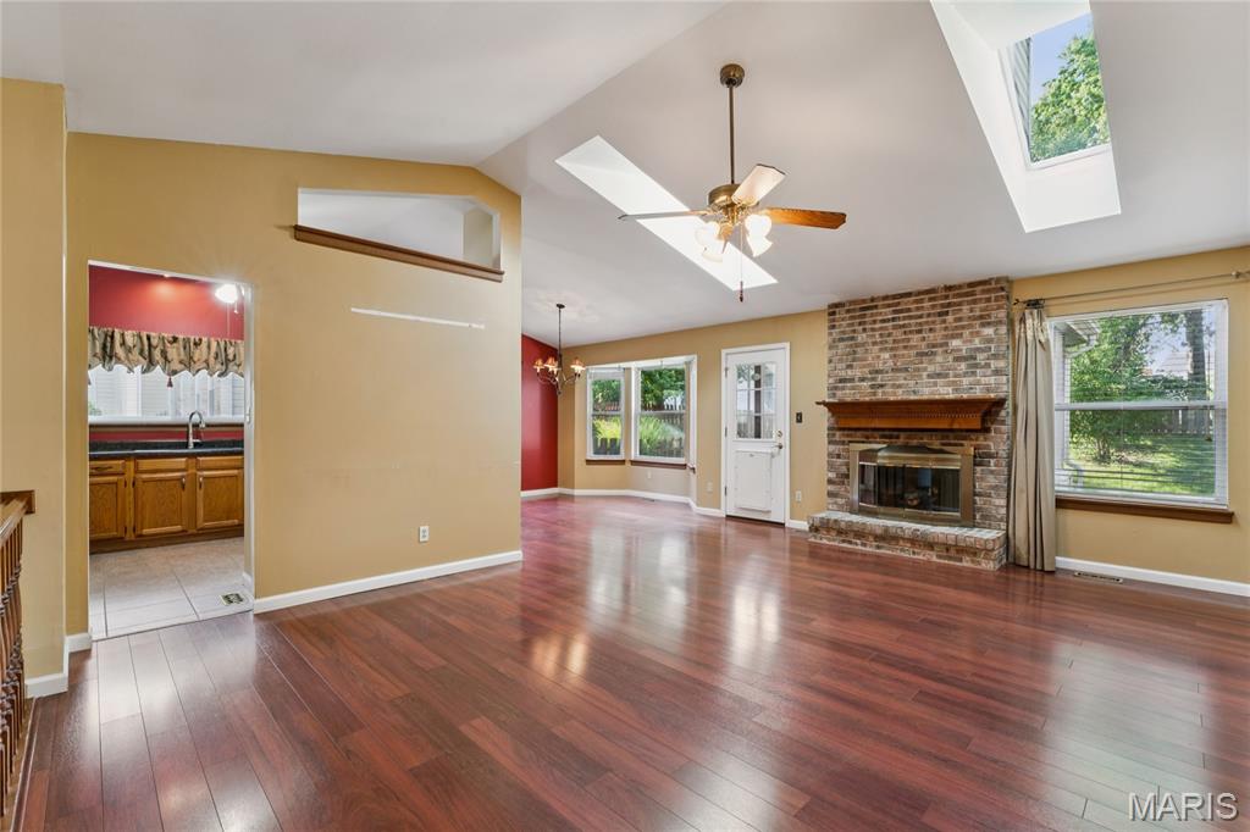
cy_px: 416
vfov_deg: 74.1
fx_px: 552
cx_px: 625
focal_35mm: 16
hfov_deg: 97.1
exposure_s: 1/2.5
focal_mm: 15.9
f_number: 13
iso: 320
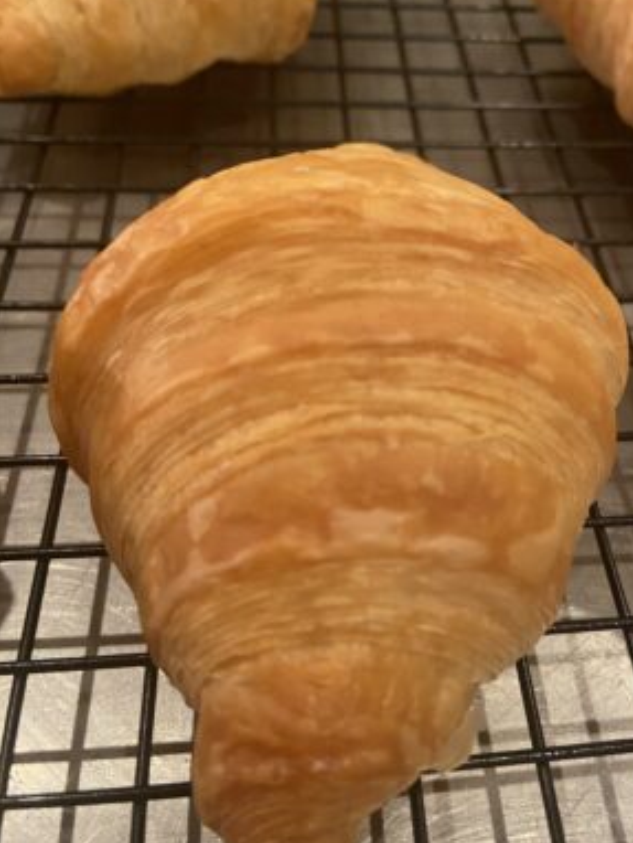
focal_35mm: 34
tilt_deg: -47.4
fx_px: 828
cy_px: 415
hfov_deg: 41.5
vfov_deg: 53.9
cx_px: 405
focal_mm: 4.25
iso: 500
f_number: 1.8
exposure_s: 1/33
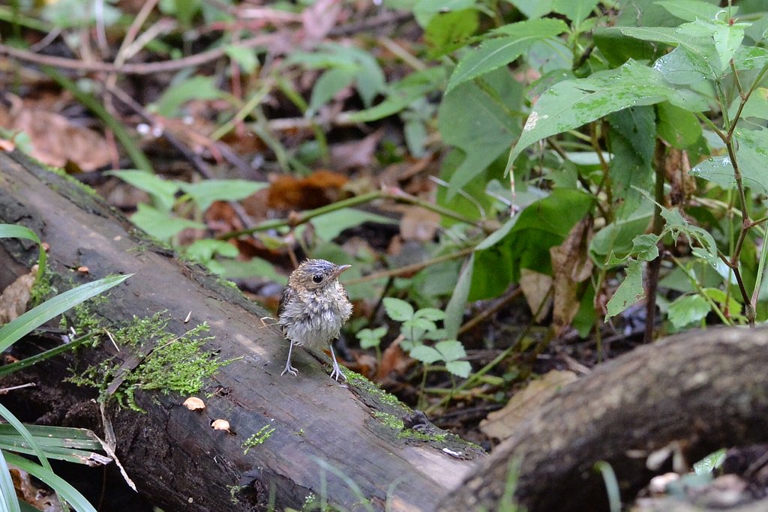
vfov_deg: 4.6
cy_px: 256
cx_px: 384
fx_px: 6400
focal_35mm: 300
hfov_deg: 6.9
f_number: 5.6
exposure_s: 1/100
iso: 2500
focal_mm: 300
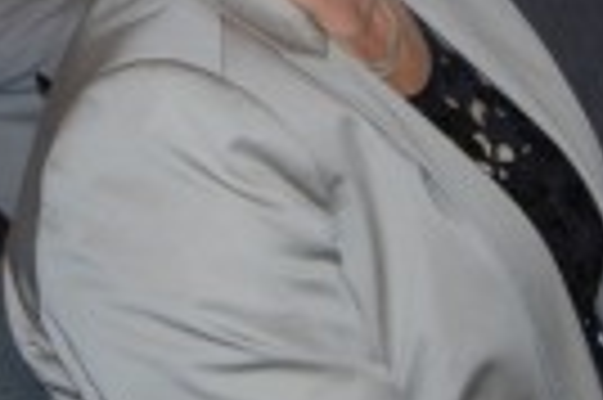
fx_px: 2443
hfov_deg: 14.1
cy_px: -270
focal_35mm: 146
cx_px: 288
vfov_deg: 9.0
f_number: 4.2
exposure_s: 1/60
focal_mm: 26
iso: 200
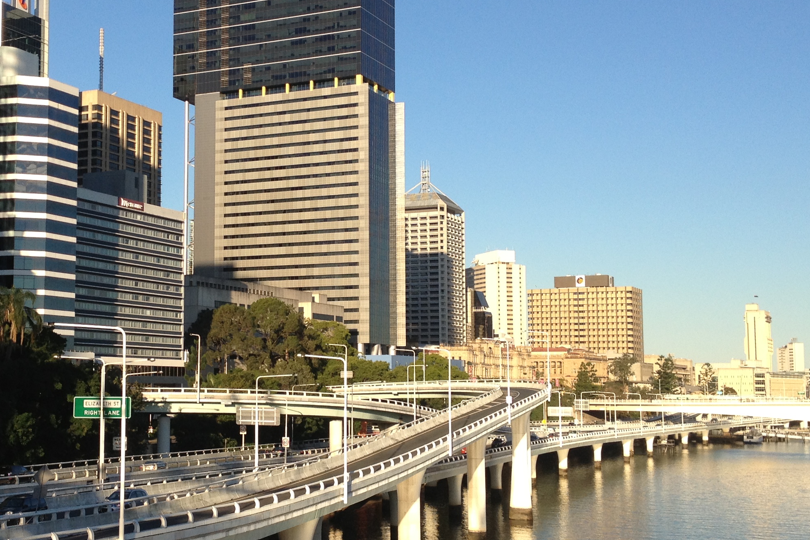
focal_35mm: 60
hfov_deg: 33.2
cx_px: 279
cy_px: 259
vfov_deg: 22.6
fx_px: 1350
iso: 50
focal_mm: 4.28
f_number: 2.4
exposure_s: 1/1104
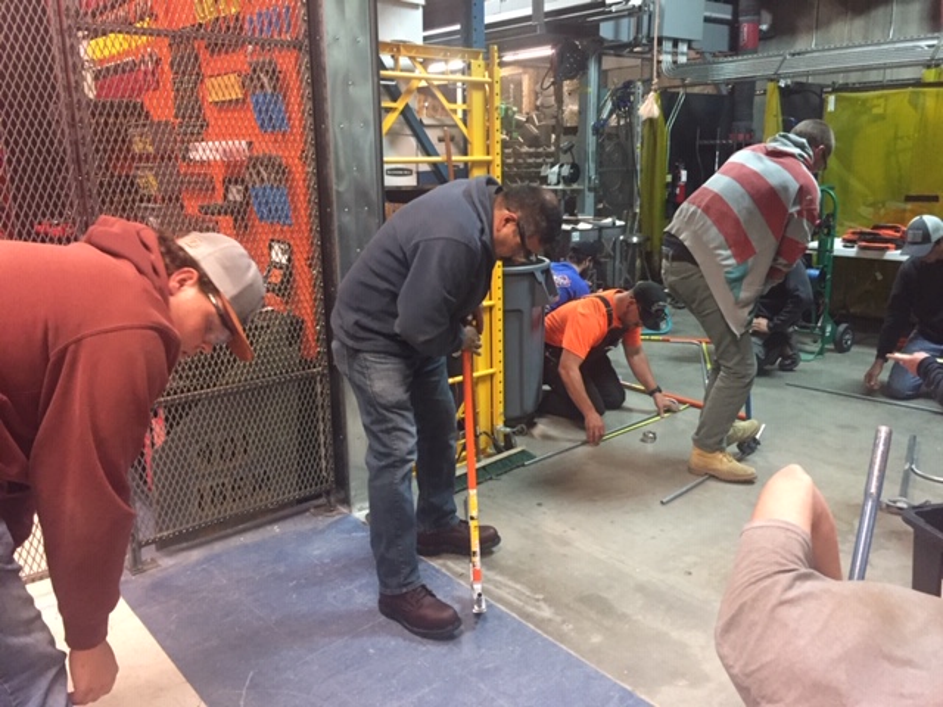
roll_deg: -0.3
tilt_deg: -14.4
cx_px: 472
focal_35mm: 29
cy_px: 354
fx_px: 790
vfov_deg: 48.2
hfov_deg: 61.7
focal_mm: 4.15
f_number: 2.2
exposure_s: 1/30
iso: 250
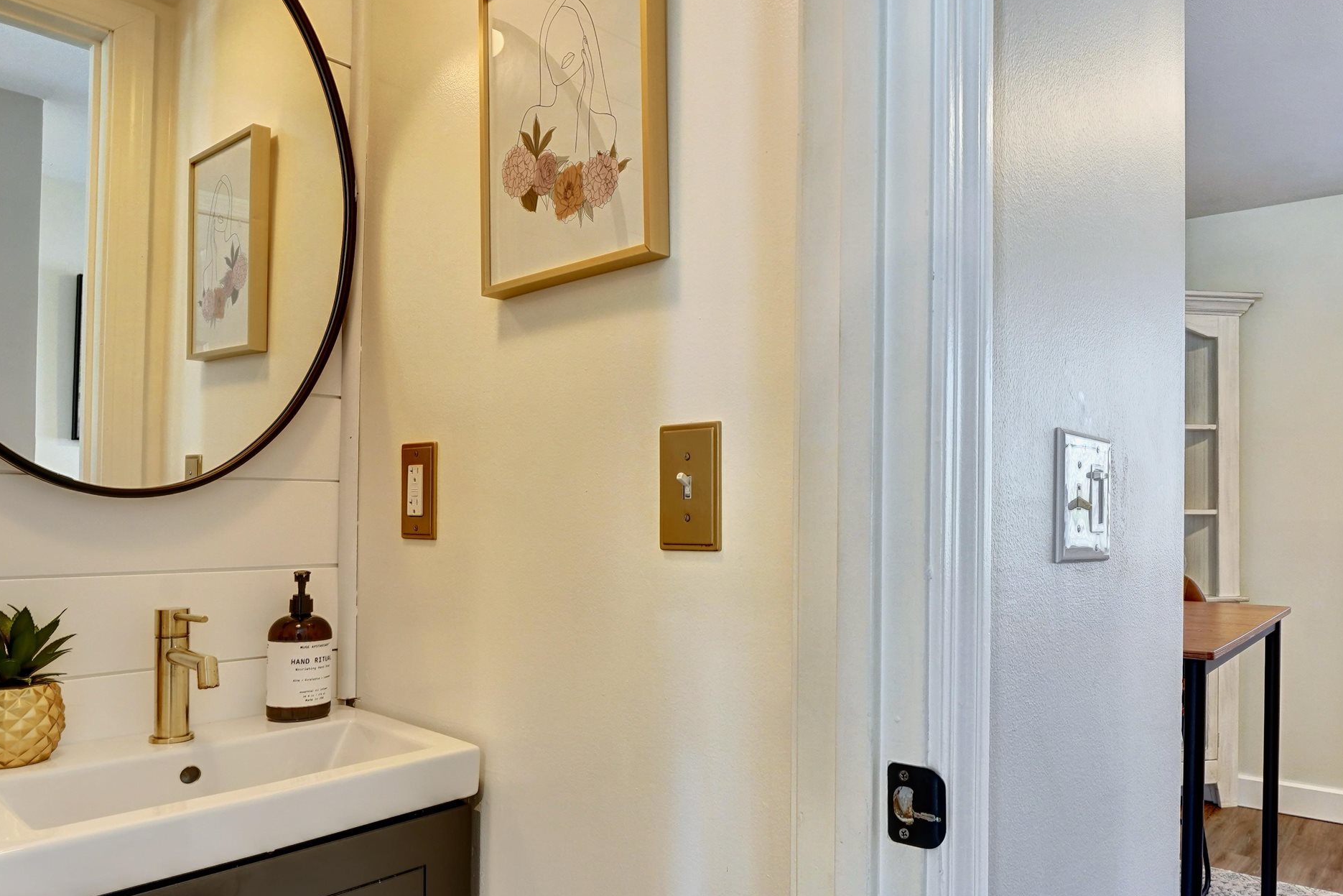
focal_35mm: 24
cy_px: 495
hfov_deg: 72.3
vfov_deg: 53.1
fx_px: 895
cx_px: 858
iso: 400
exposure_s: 1/10
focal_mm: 14.6
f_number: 8
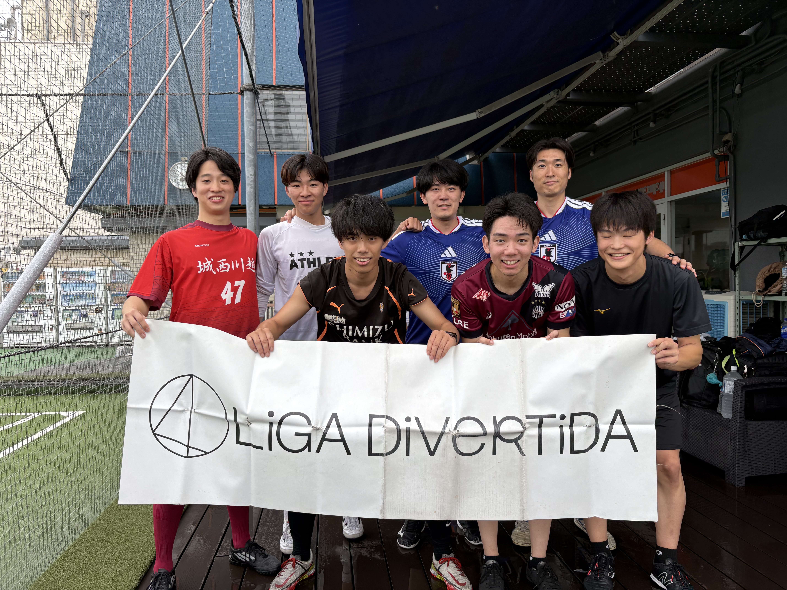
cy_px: 295
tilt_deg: +0.2
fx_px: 591
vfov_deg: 53.1
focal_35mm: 26
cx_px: 394
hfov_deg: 67.3
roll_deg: +1.9
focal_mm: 5.96
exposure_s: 1/203
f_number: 1.6
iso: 40
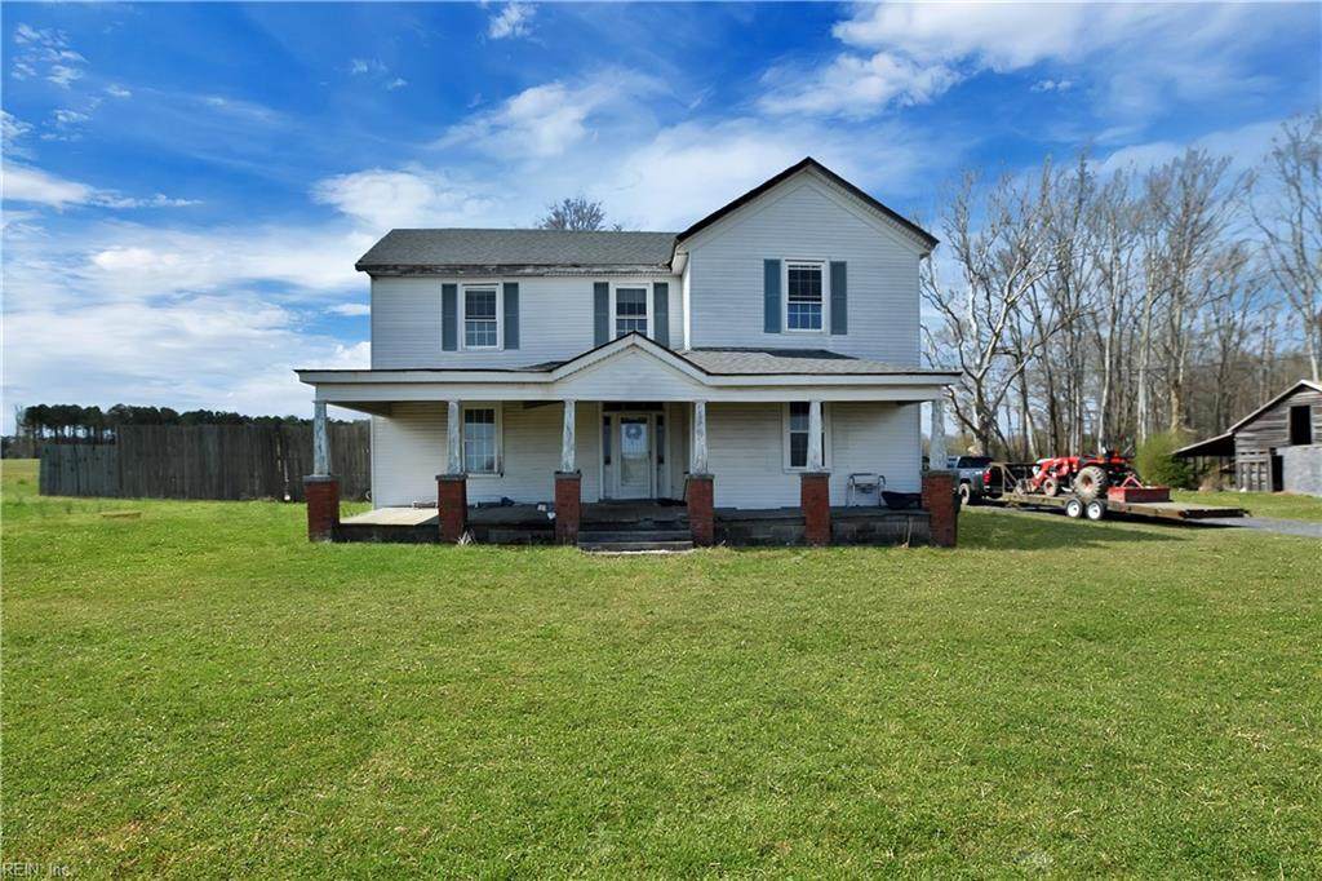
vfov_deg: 77.3
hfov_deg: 100.4
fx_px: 551
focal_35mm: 15
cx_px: 661
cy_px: 440
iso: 100
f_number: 8
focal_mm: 10
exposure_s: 1/250
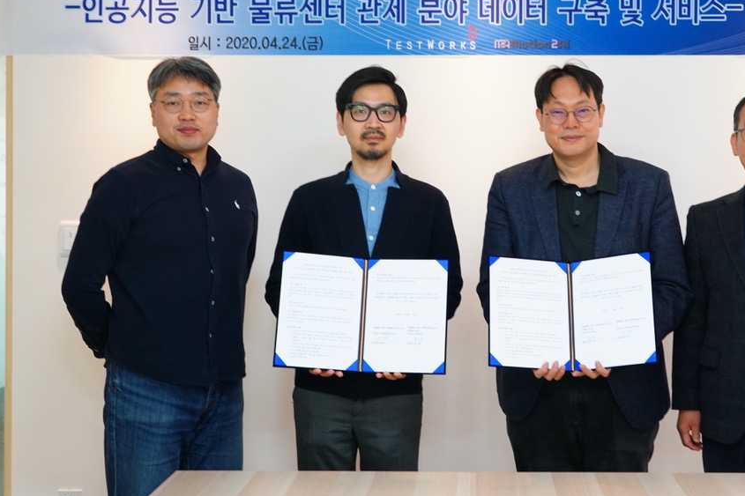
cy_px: 199
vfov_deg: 25.5
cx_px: 456
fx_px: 1097
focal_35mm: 53
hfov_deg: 37.3
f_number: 9
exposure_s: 1/40
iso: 2000
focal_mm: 35
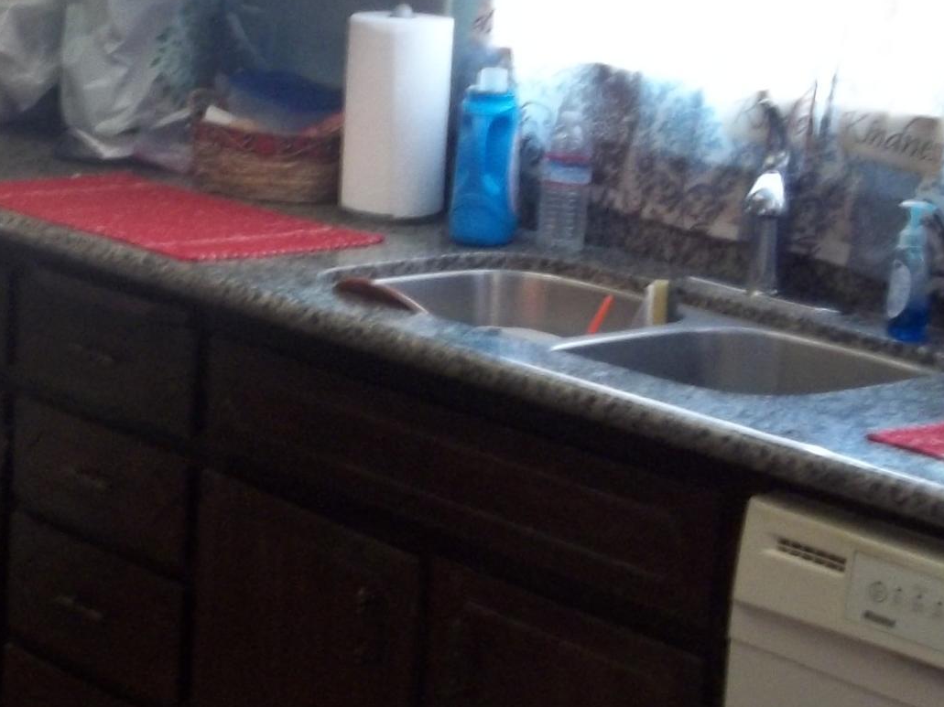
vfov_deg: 15.3
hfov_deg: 19.9
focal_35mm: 96
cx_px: 35
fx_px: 2618
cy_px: 146
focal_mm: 5.9
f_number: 3.3
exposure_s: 1/20
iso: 160
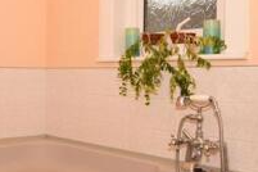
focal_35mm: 49
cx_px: 68
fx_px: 351
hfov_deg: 39.4
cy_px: 69
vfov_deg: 27.5
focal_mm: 10
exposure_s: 1/200
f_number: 13
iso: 200
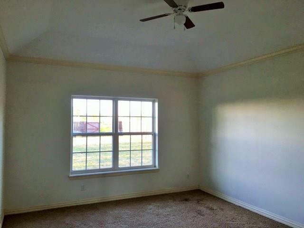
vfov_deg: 48.2
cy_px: 114
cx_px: 152
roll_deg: +0.3
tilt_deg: +2.5
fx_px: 255
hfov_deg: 61.7
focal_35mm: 29
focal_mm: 4.15
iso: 25
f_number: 2.2
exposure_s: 1/15
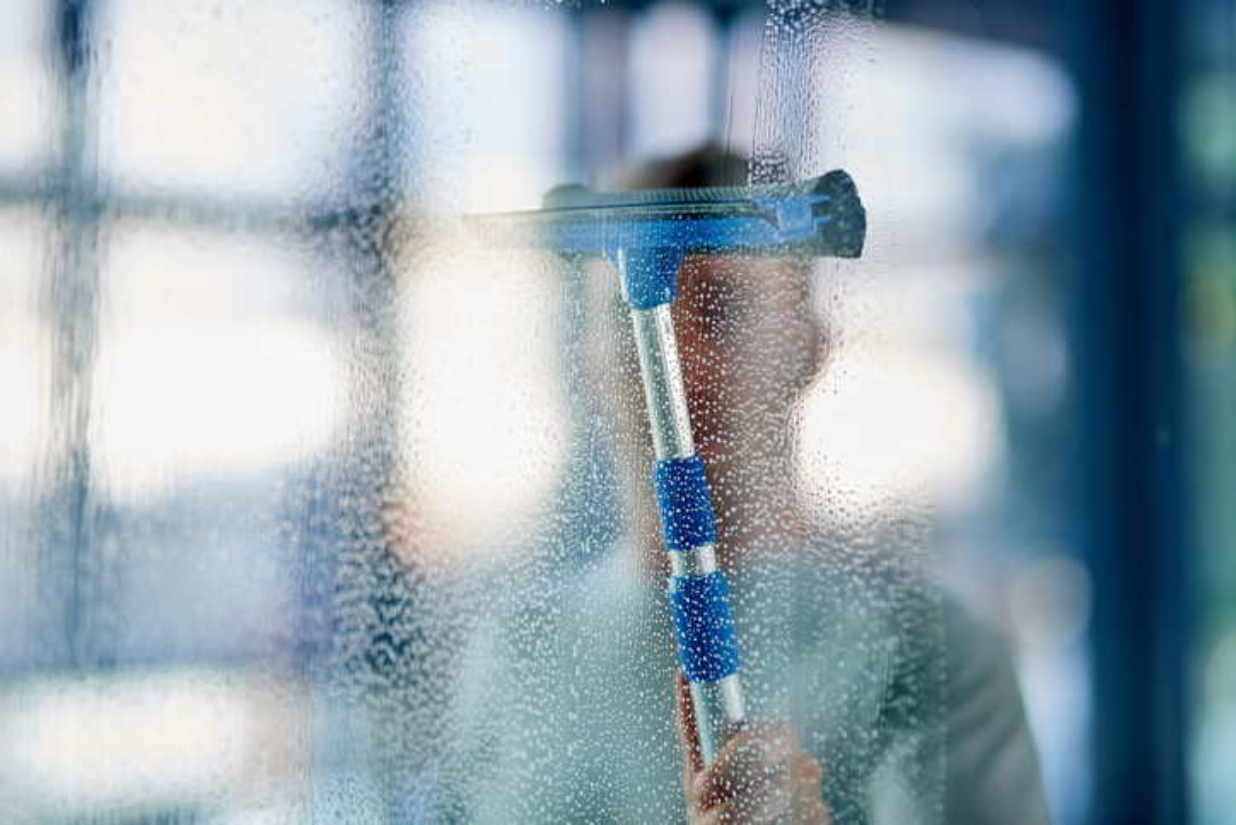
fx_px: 2919
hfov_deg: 23.9
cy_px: 412
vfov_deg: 16.1
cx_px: 618
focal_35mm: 85
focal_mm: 85
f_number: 1.8
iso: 320
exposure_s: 1/125
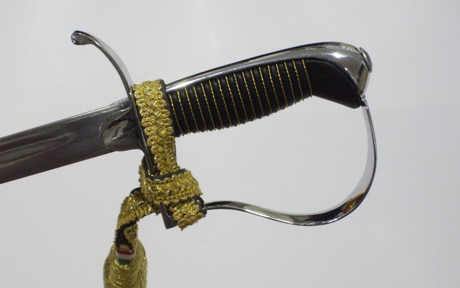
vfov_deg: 11.4
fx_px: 1442
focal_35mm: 115
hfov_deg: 18.1
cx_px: 230
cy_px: 148
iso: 320
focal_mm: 18
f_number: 4.8
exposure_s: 1/40
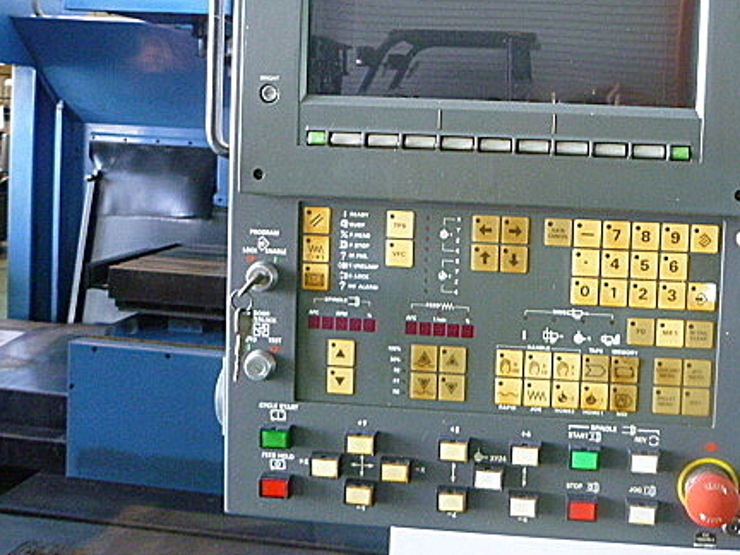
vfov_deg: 37.9
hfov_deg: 48.9
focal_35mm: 37
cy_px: 154
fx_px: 791
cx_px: 516
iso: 400
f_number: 2.8
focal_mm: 4.5
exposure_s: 1/8
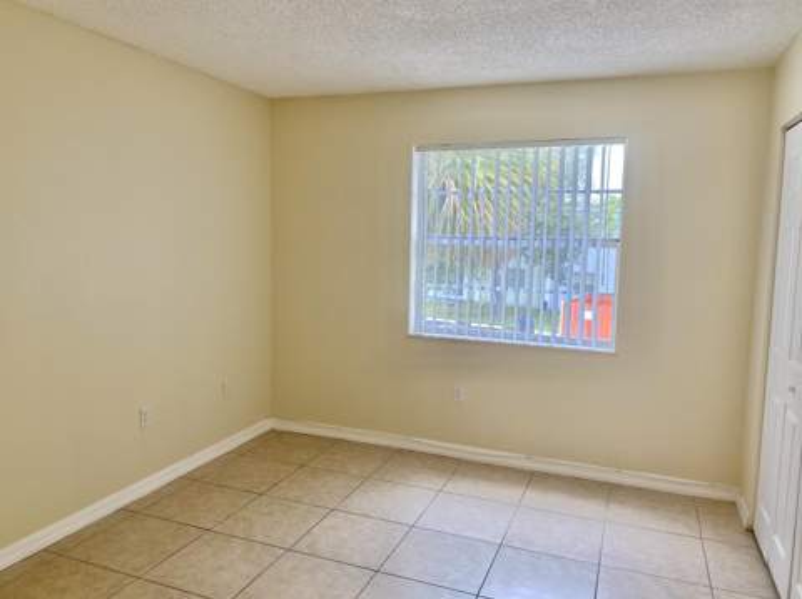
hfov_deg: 67.4
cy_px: 300
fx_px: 602
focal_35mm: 26
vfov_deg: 53.0
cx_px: 401
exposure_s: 1/60
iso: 64
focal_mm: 4.25
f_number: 1.8
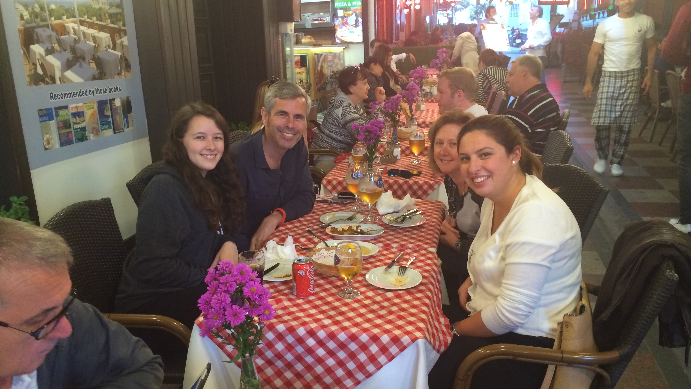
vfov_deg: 35.5
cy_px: 229
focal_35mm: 33
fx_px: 605
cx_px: 344
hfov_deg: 59.5
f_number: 2.2
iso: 250
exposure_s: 1/33
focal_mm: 4.12
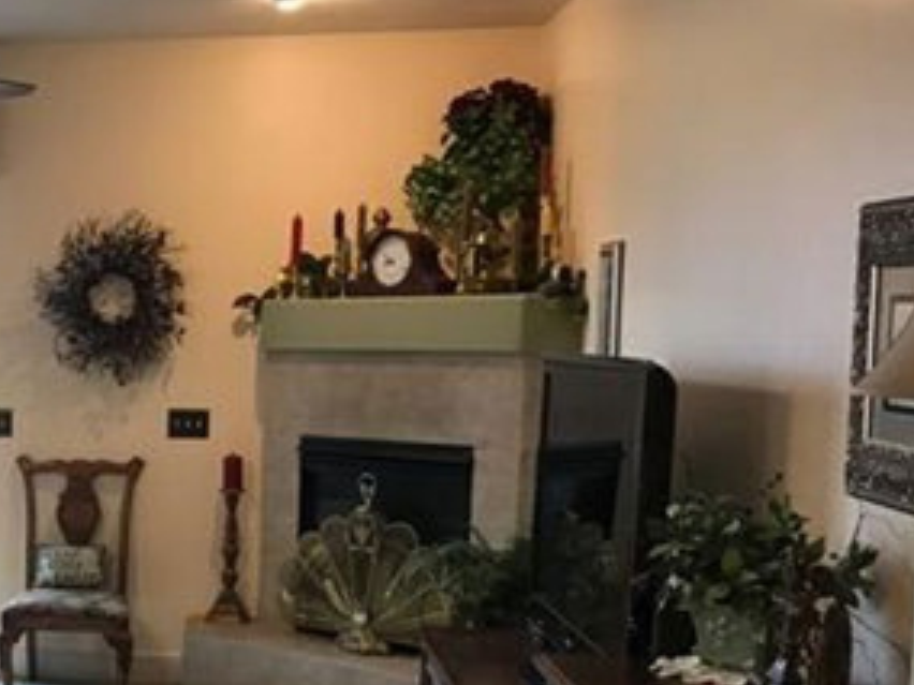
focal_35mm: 63
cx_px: -103
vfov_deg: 22.8
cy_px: 592
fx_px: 1663
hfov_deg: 27.9
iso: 32
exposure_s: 1/30
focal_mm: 3.99
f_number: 1.8
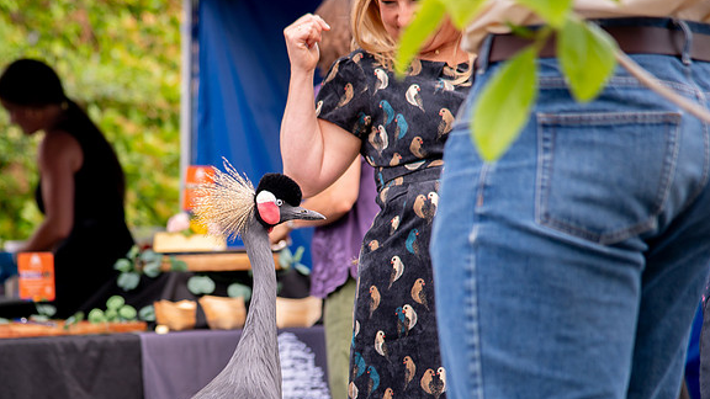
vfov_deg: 7.1
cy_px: 252
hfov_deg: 12.6
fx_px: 3219
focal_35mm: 171
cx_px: 238
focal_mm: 120
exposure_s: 1/200
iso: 400
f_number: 4
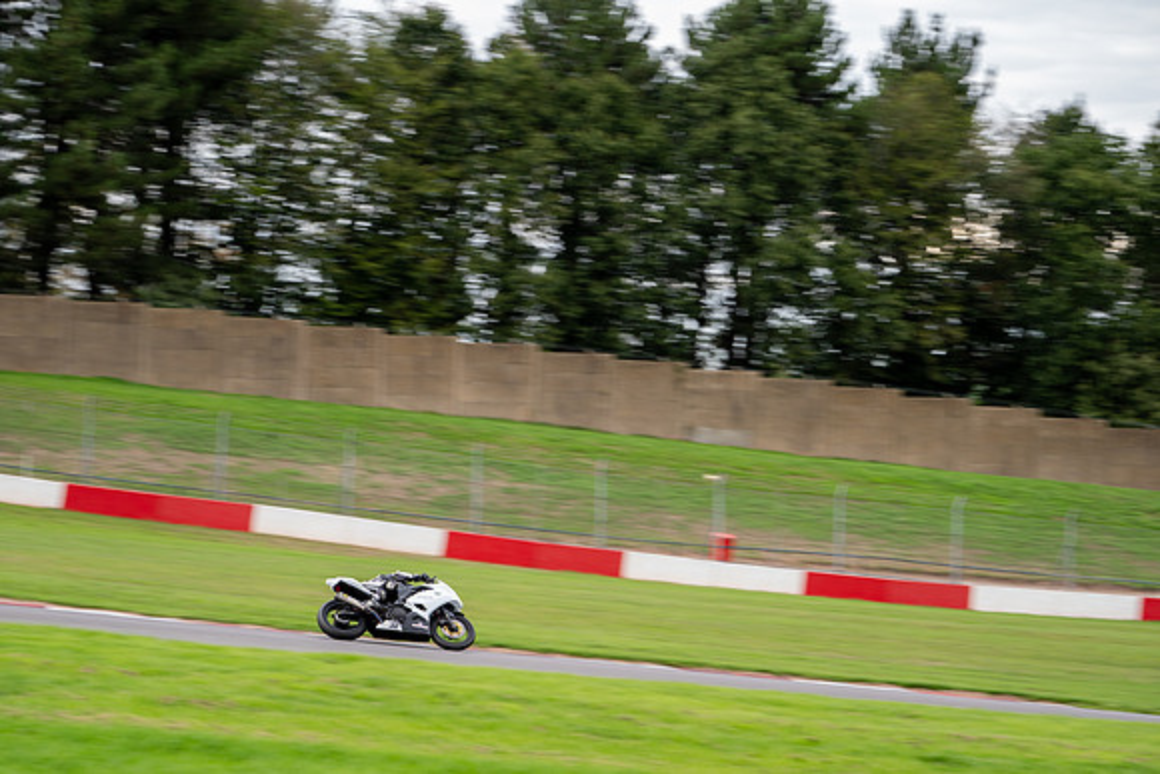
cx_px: 580
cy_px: 387
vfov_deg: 13.7
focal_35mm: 100
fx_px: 3223
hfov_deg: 20.4
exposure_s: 1/250
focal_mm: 100
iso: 200
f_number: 4.5
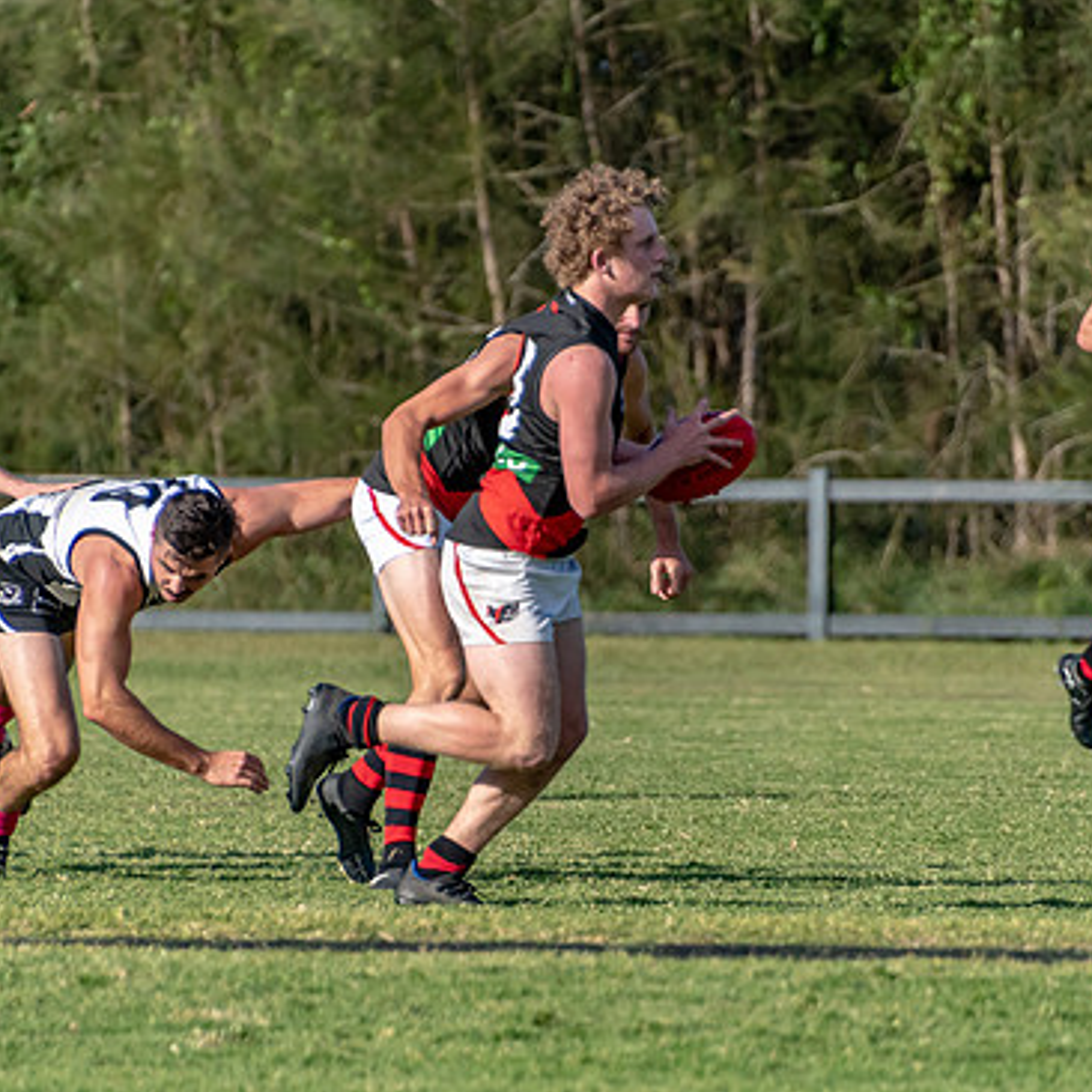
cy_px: 626
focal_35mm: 882
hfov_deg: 2.0
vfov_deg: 2.0
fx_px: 31479
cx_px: 598
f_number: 6.3
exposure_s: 1/2500
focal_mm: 400
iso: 800
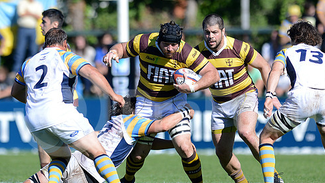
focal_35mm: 524
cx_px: 176
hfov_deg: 4.1
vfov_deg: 2.3
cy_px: 109
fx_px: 4516
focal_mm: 420
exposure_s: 1/1250
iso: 200
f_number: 4
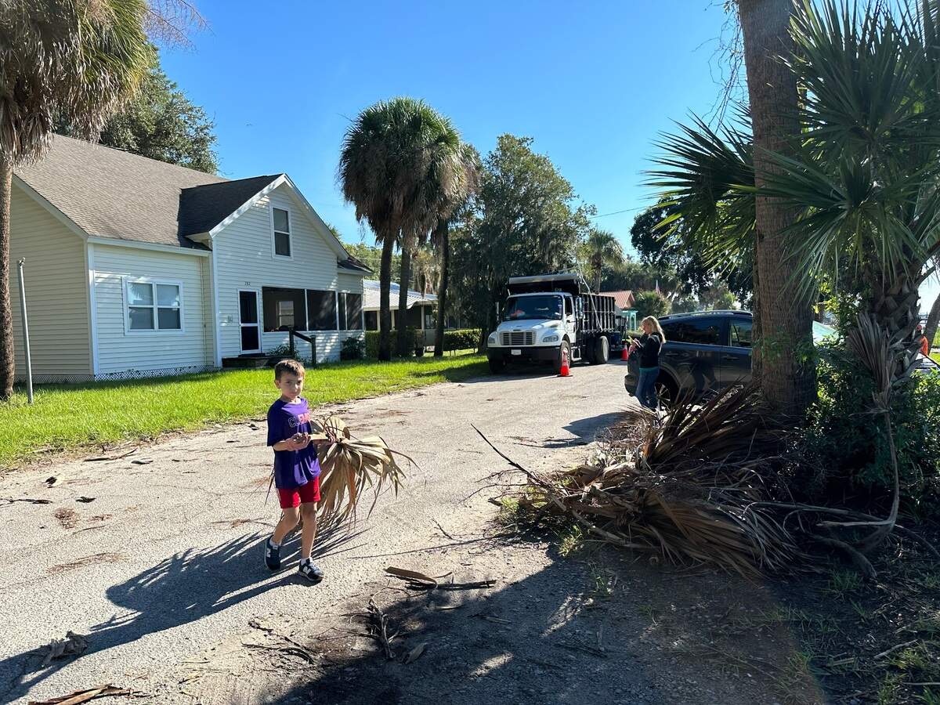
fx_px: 652
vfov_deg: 56.8
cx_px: 470
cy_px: 352
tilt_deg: -3.4
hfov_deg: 71.6
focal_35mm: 24
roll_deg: +1.7
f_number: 1.78
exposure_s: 1/3058
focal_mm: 6.86
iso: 80
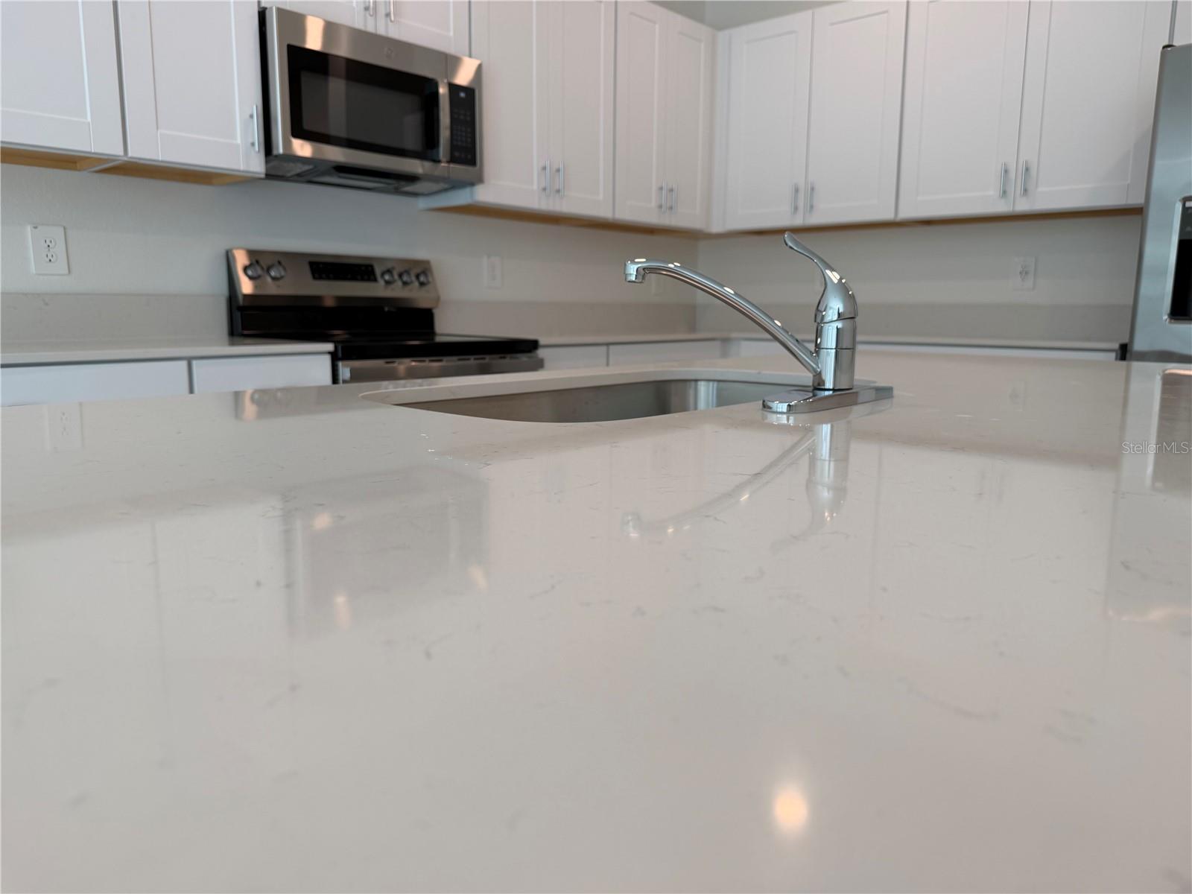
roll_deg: -0.5
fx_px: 826
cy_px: 447
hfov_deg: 71.6
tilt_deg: -8.7
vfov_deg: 56.8
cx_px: 596
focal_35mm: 24
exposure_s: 1/122
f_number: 1.78
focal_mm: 6.76
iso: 50
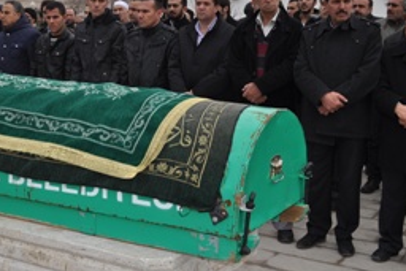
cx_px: 98
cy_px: 90
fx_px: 711
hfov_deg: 31.3
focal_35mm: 63
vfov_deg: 21.5
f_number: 8
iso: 200
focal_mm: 24
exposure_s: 1/200
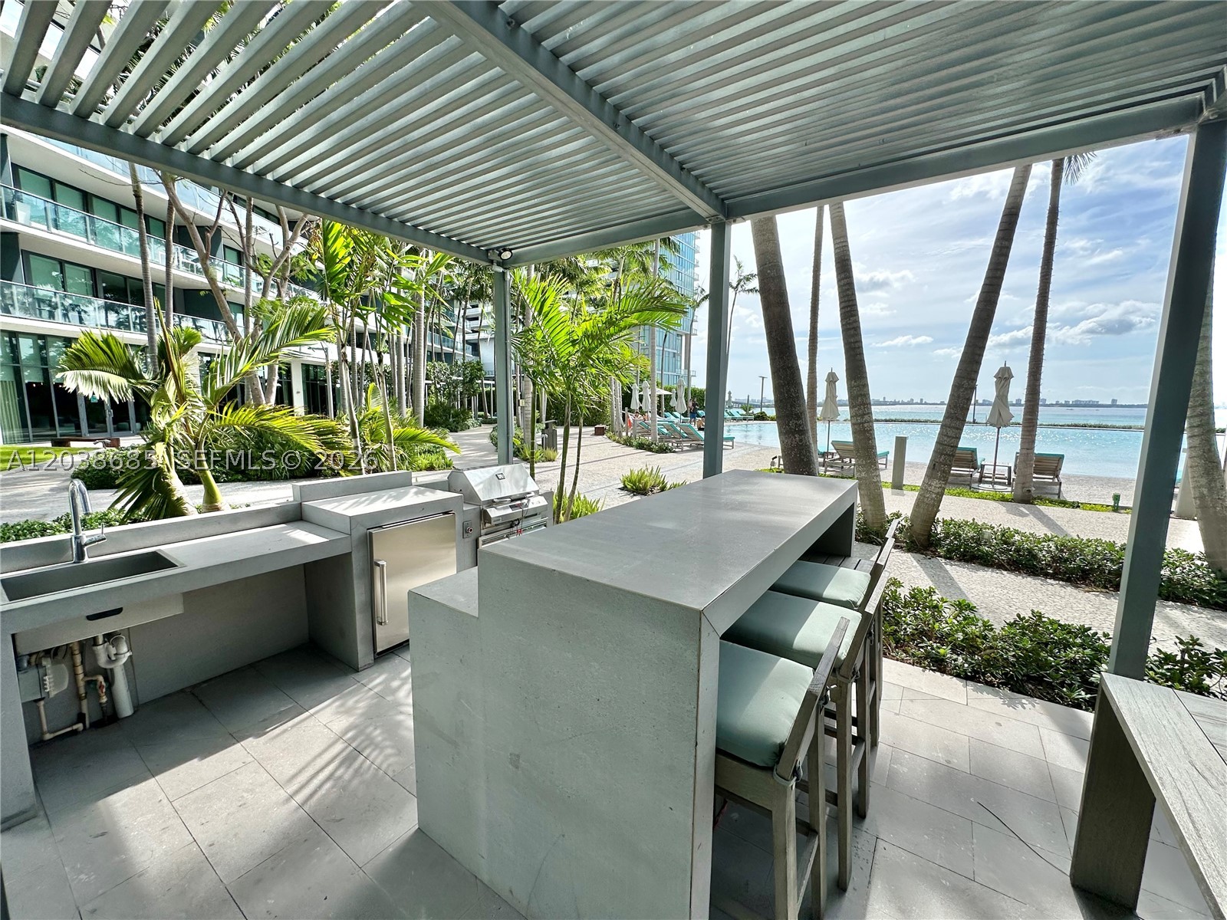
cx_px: 614
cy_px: 460
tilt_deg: -7.8
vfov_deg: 85.7
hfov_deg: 102.1
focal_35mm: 14
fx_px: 496
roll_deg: -1.0
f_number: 2.2
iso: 50
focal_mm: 2.22
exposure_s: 1/1261
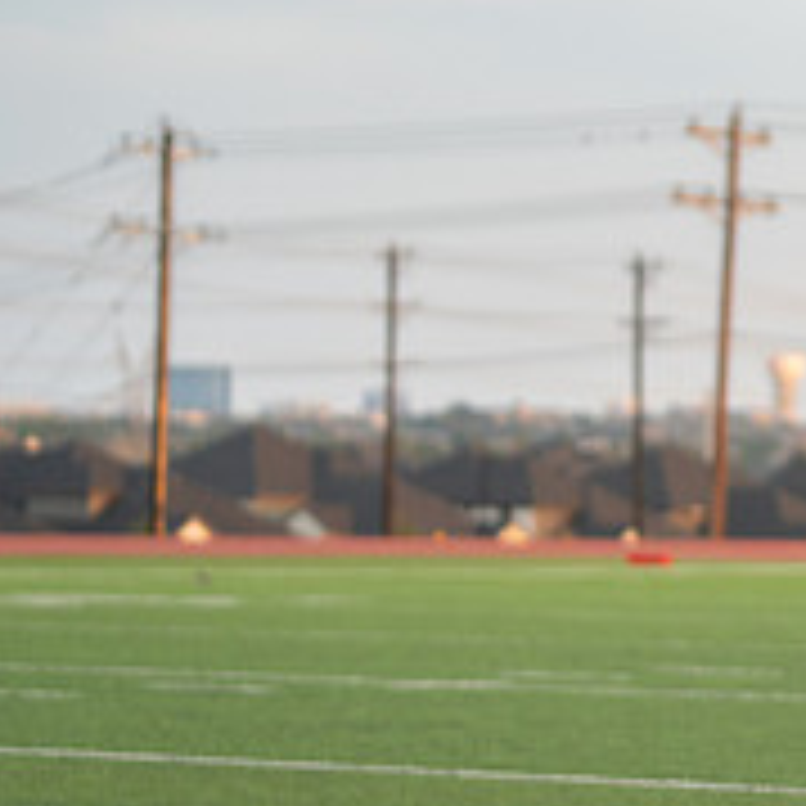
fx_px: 5163
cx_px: 1301
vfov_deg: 8.9
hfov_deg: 8.7
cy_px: 241
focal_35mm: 196
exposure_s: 1/320
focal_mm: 71
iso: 320
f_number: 2.8
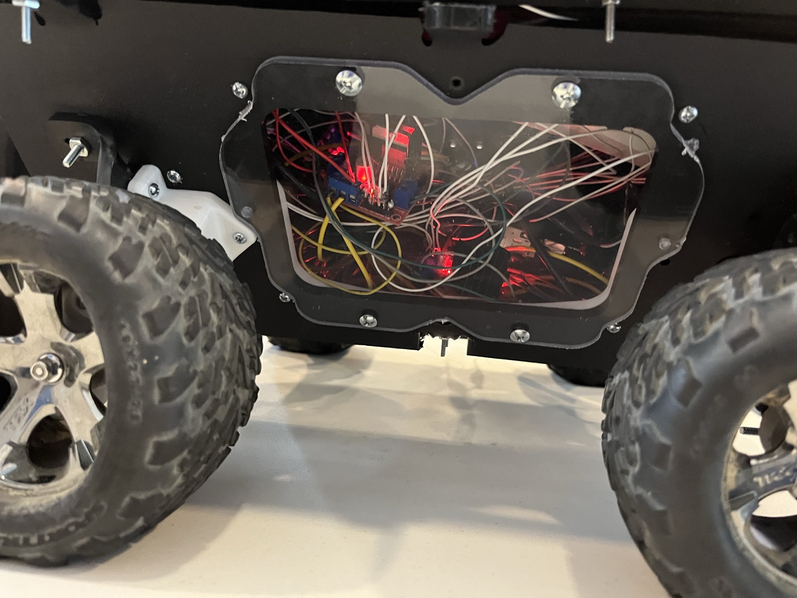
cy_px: 299
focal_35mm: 26
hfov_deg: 67.3
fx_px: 599
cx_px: 398
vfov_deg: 53.1
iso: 640
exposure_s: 1/40
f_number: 1.6
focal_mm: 5.1
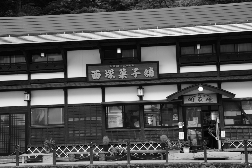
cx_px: 126
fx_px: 399
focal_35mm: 57
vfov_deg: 23.8
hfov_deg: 35.0
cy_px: 84
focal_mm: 38
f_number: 4.5
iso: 1000
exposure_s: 1/1250
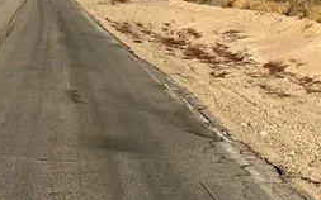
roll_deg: -1.7
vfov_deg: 9.6
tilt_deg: +5.1
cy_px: -100
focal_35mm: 133
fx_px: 1163
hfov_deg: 15.5
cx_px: 27
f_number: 2.4
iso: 25
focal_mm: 3.3
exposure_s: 1/1381
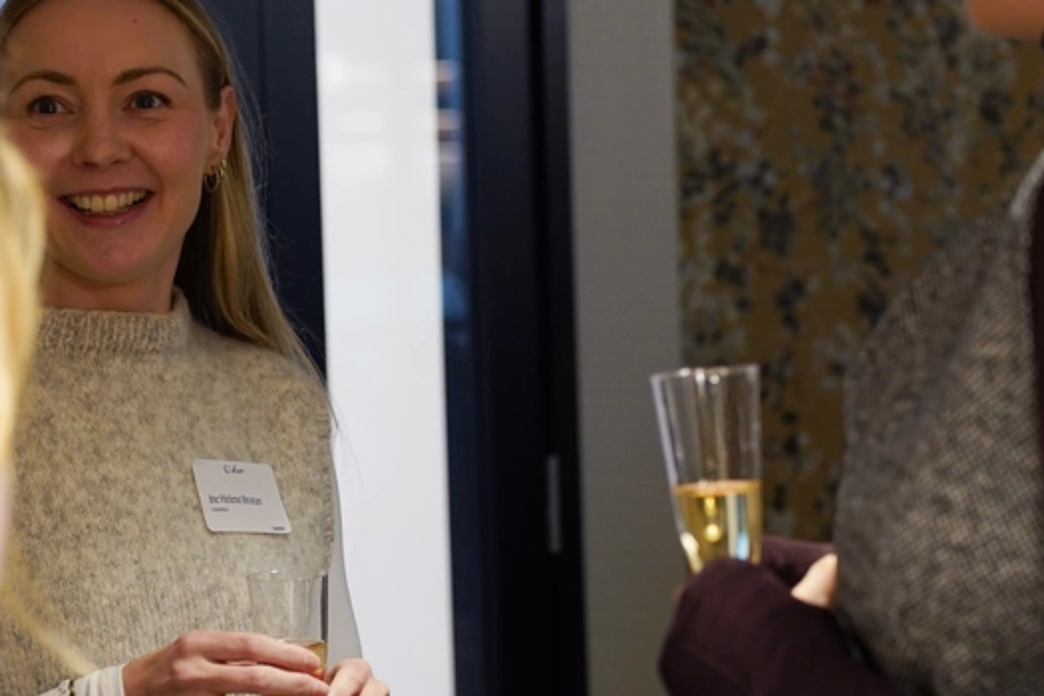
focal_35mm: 130
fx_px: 3770
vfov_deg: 10.5
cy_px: 403
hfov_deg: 15.7
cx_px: 324
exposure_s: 1/200
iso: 1600
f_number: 2.8
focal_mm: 54
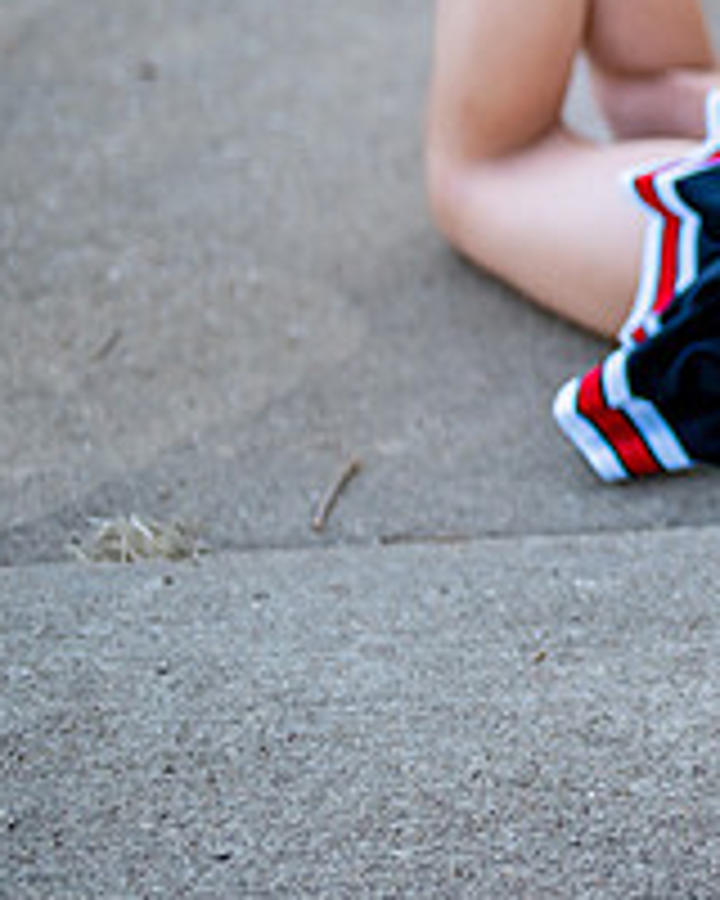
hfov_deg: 8.7
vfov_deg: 11.3
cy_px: 212
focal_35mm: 170
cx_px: 1352
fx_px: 4528
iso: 320
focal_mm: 50
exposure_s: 1/800
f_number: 1.2
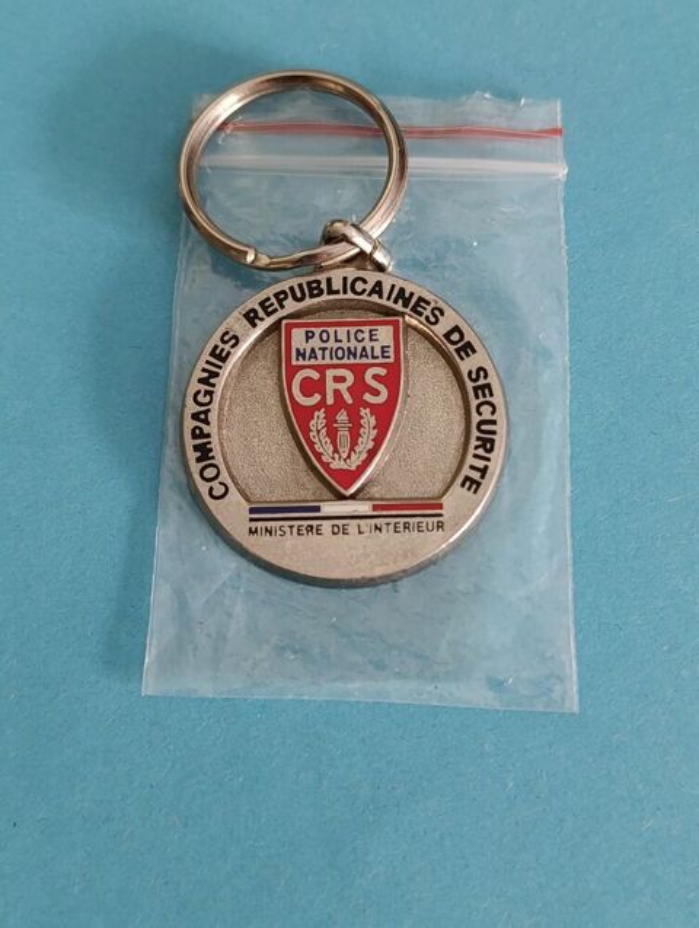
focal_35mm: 46
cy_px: 464
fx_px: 1235
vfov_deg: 41.2
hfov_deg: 31.6
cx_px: 350
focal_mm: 6.14
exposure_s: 1/25
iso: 2000
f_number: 1.6
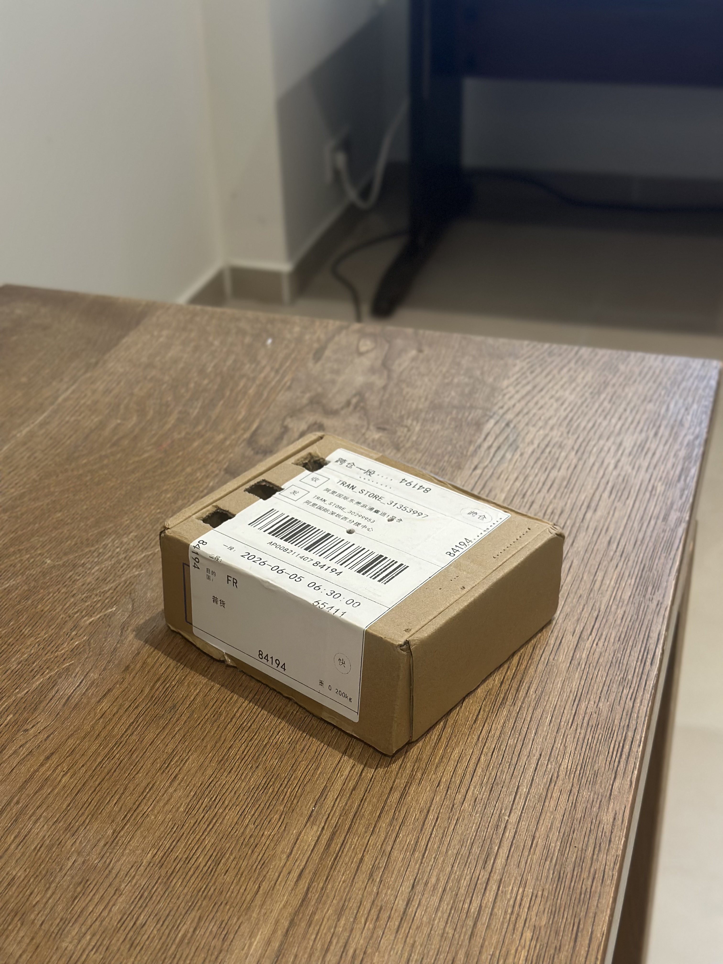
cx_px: 362
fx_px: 1337
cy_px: 482
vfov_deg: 39.7
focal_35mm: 48
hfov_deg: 30.3
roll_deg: +1.0
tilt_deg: -30.8
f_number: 1.78
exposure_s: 1/61
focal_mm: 6.86
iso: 125
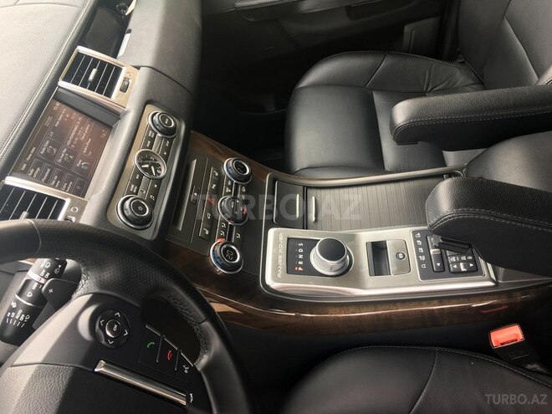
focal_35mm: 29
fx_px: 462
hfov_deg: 61.7
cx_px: 276
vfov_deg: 48.2
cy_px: 207
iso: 25
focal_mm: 4.15
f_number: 2.2
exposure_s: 1/50
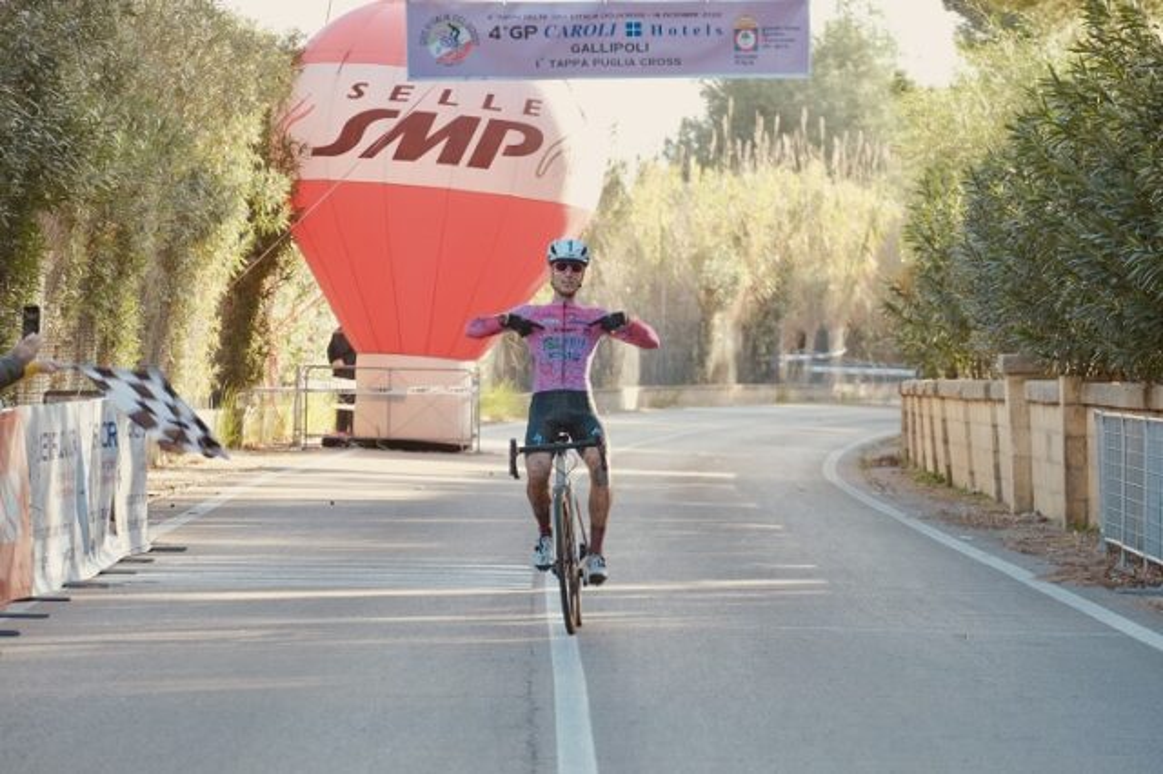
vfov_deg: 6.5
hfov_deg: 9.7
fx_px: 6845
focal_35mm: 212
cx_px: 582
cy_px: 387
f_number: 5
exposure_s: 1/125
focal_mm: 141.3
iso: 400
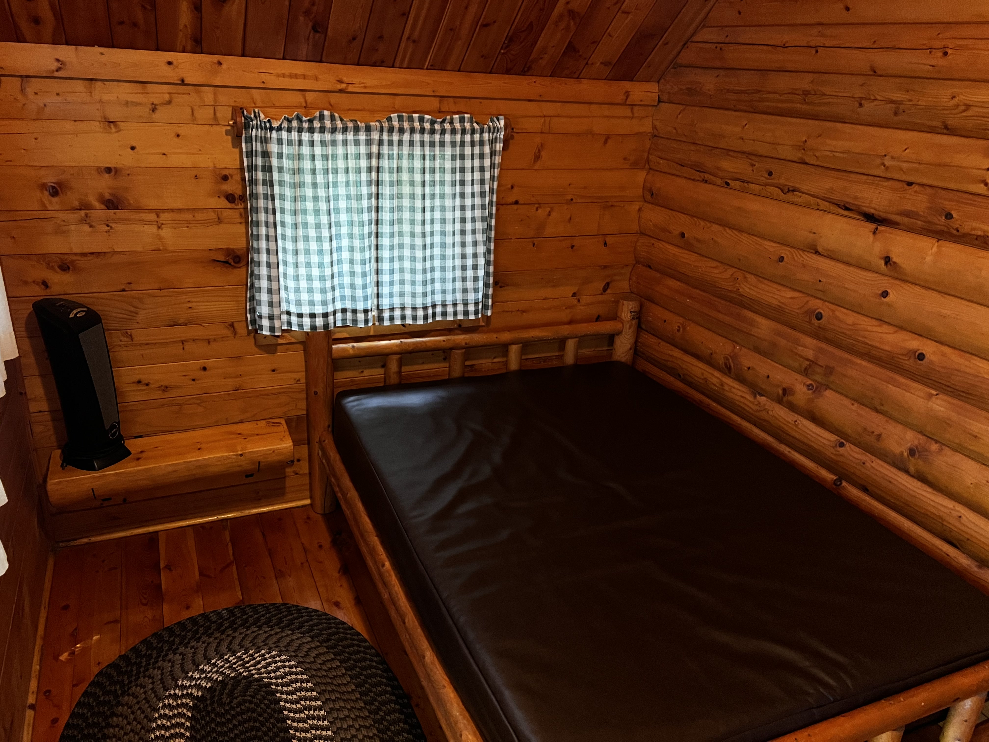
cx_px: 494
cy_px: 371
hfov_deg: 67.3
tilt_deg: -22.6
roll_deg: -4.8
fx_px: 743
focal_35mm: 26
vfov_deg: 53.1
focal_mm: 5.7
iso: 640
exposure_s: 1/40
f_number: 1.5
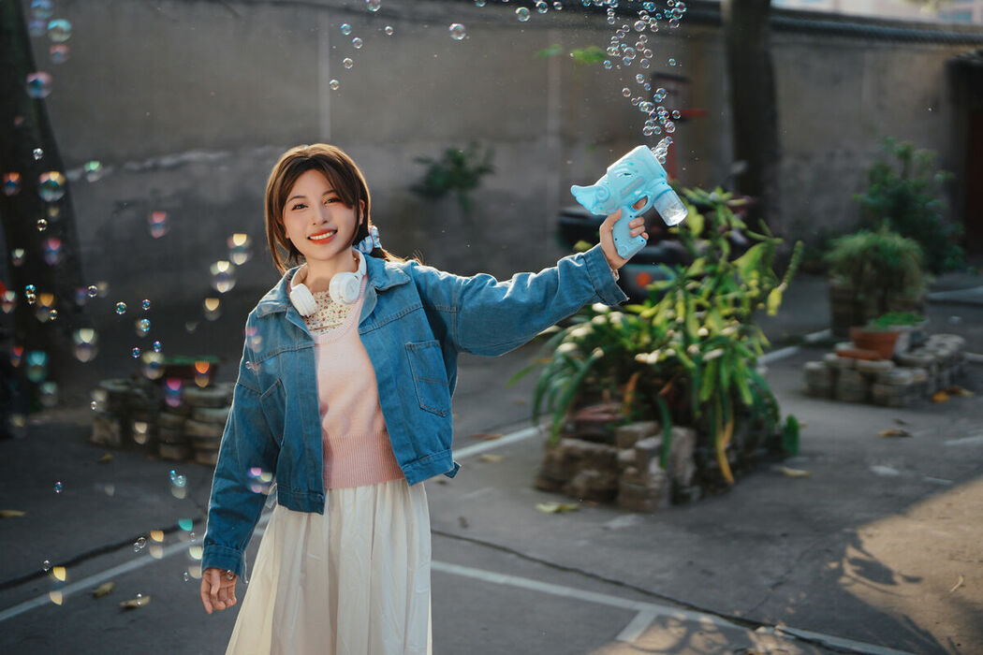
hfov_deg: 39.6
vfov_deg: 27.0
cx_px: 492
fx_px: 1365
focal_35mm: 50
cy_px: 328
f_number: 1.2
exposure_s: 1/4000
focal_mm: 50
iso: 400
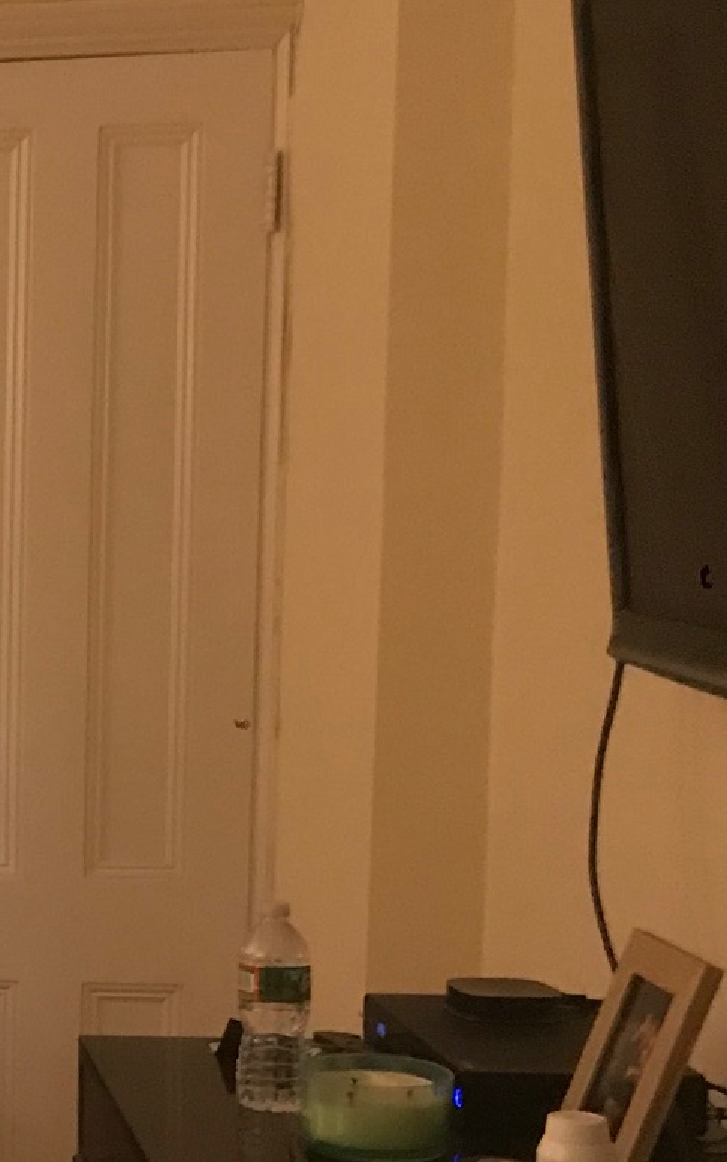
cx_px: -779
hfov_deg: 14.0
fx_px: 2440
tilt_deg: -6.7
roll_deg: +2.8
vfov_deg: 26.7
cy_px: 749
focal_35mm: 77
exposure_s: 1/11
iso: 100
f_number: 1.8
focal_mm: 3.99
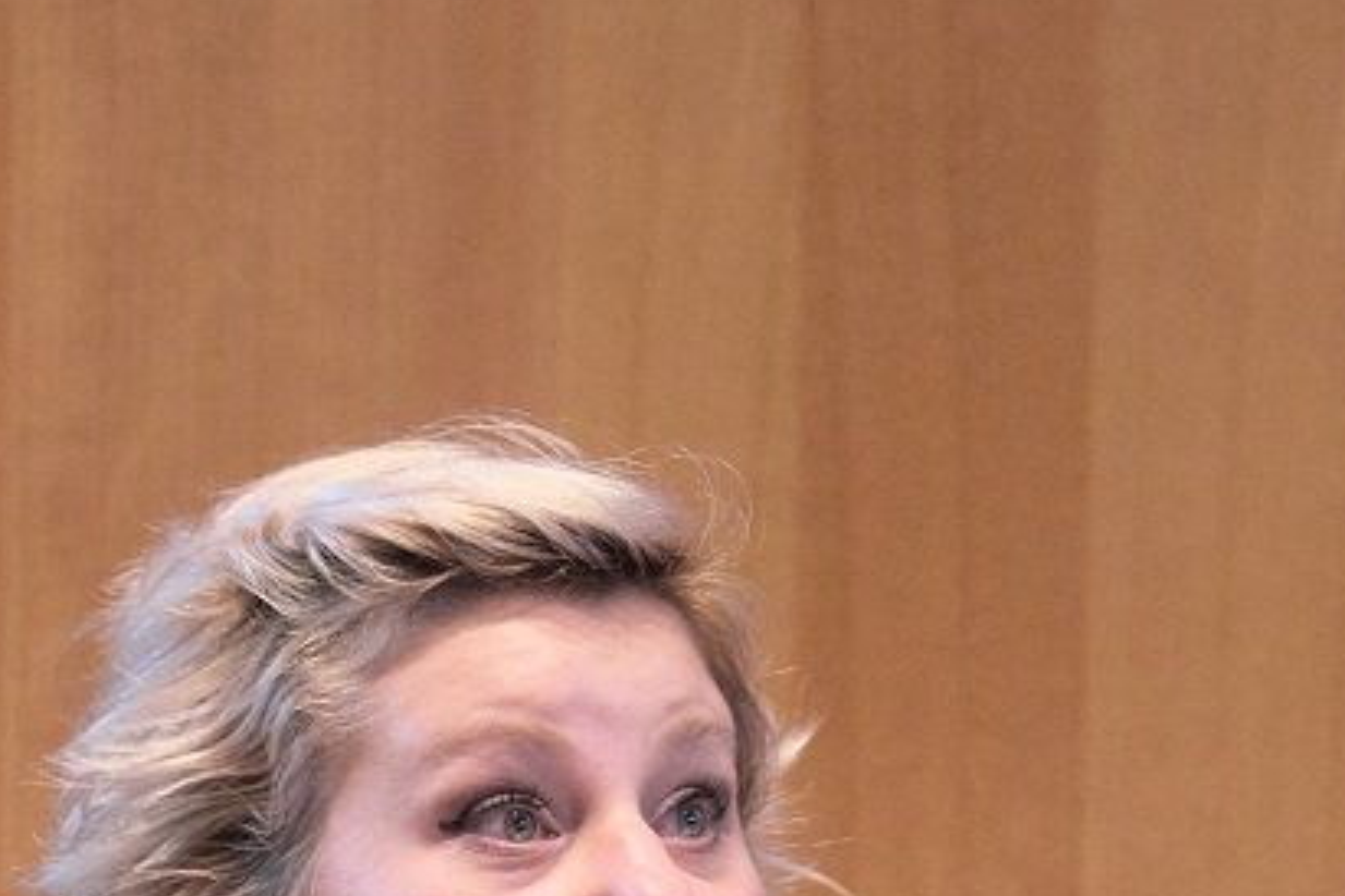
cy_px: 1230
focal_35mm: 1184
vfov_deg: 1.2
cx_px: 740
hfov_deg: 1.7
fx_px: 44232
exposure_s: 1/100
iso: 5000
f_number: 6.4
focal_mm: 270.6
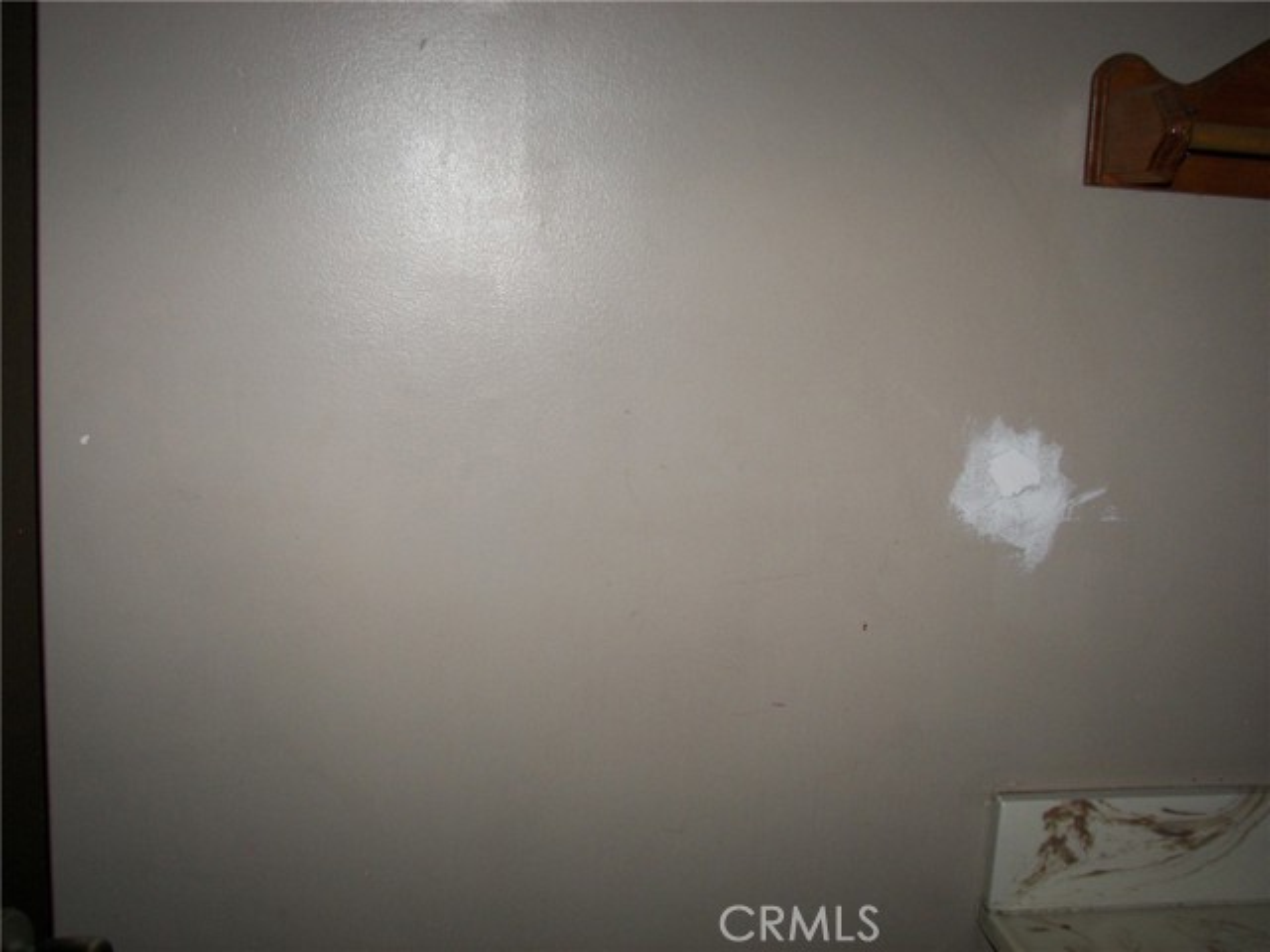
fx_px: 1321
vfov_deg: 39.7
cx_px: 635
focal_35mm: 36
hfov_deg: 51.4
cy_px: 476
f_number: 2.8
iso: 100
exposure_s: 1/30
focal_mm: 6
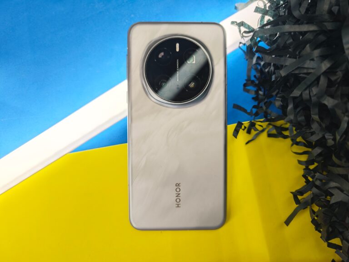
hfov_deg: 73.9
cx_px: 174
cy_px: 131
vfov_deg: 58.9
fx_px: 232
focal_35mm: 23
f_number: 2
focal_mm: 8.72
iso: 250
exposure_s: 1/101
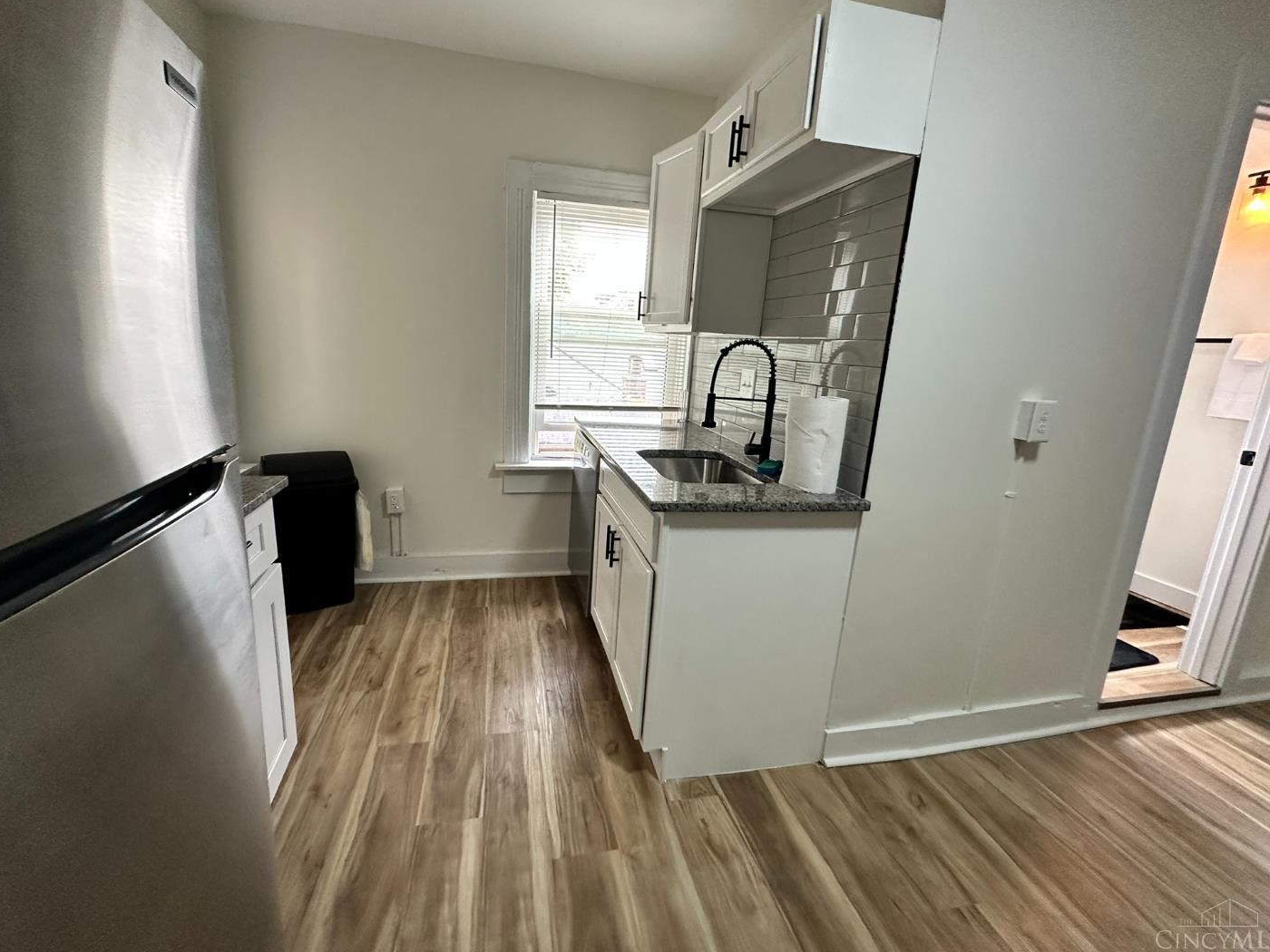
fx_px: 550
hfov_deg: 98.1
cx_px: 614
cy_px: 461
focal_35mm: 15
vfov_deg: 81.7
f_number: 2.2
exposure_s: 1/120
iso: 250
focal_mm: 2.22
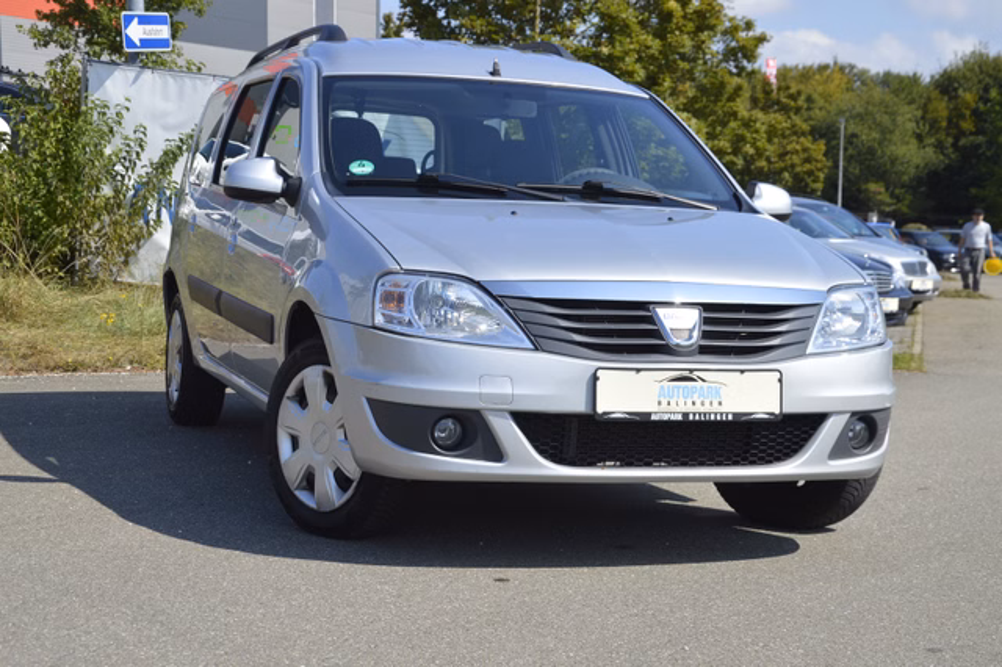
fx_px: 1753
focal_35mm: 63
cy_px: 334
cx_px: 501
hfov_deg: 31.9
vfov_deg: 21.5
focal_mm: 42
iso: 100
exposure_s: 1/320
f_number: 9
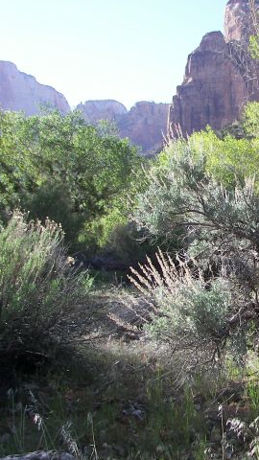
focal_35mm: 53
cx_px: 266
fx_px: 647
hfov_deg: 21.7
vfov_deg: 39.2
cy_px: 230
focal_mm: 6
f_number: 2.8
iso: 50
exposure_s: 1/320
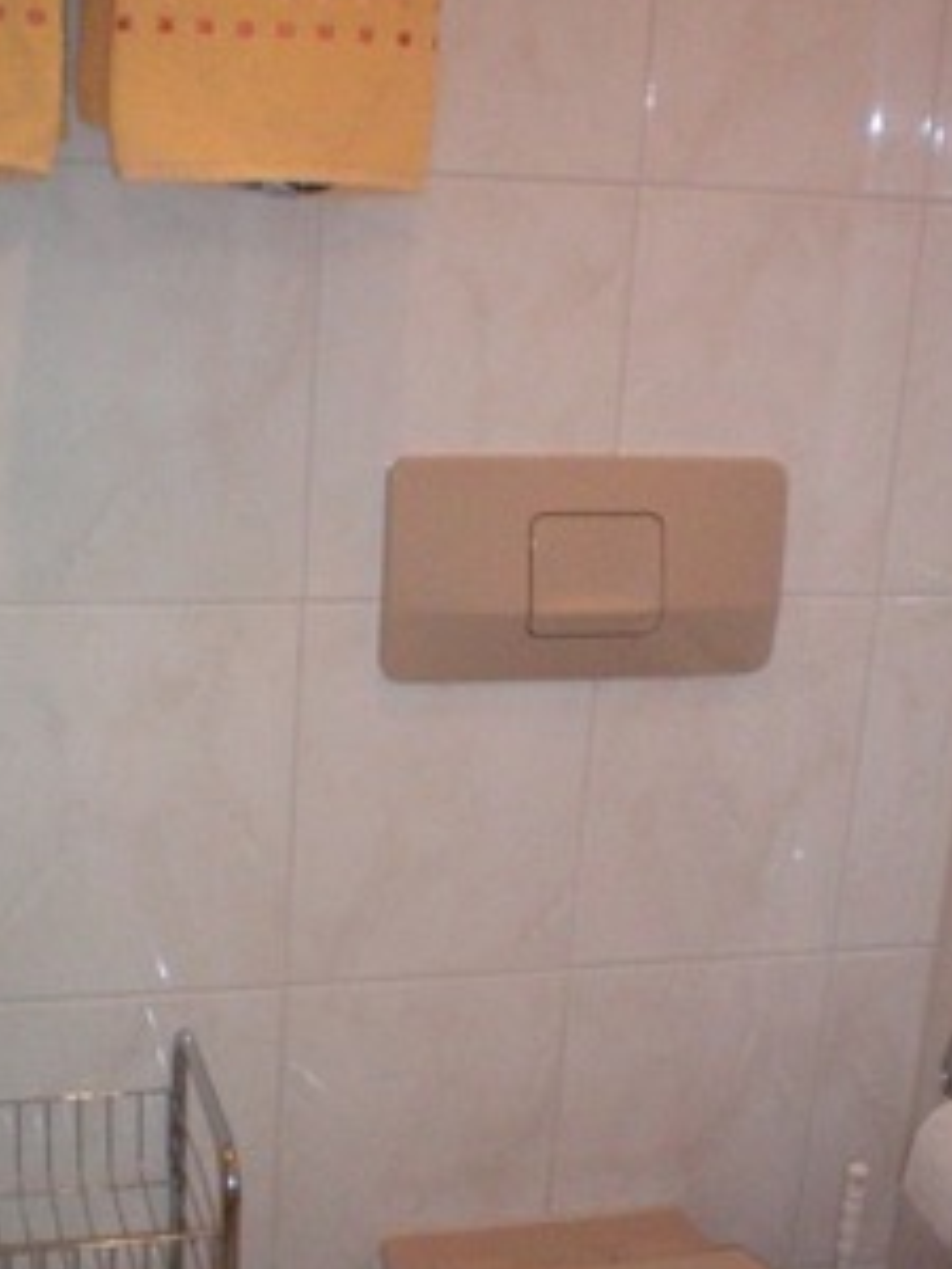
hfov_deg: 25.7
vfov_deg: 33.7
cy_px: 736
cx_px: 470
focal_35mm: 57
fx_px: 2090
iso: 400
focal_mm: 6.3
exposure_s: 1/60
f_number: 3.1
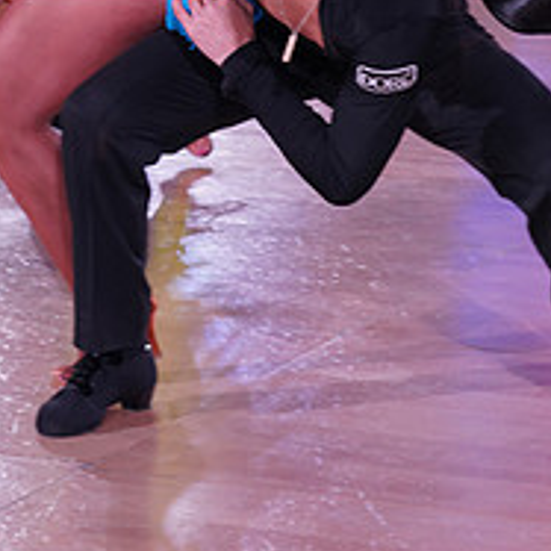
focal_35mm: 129
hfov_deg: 13.5
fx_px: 2323
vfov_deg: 13.2
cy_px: -103
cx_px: 228
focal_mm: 49
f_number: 5
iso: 1250
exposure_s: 1/200
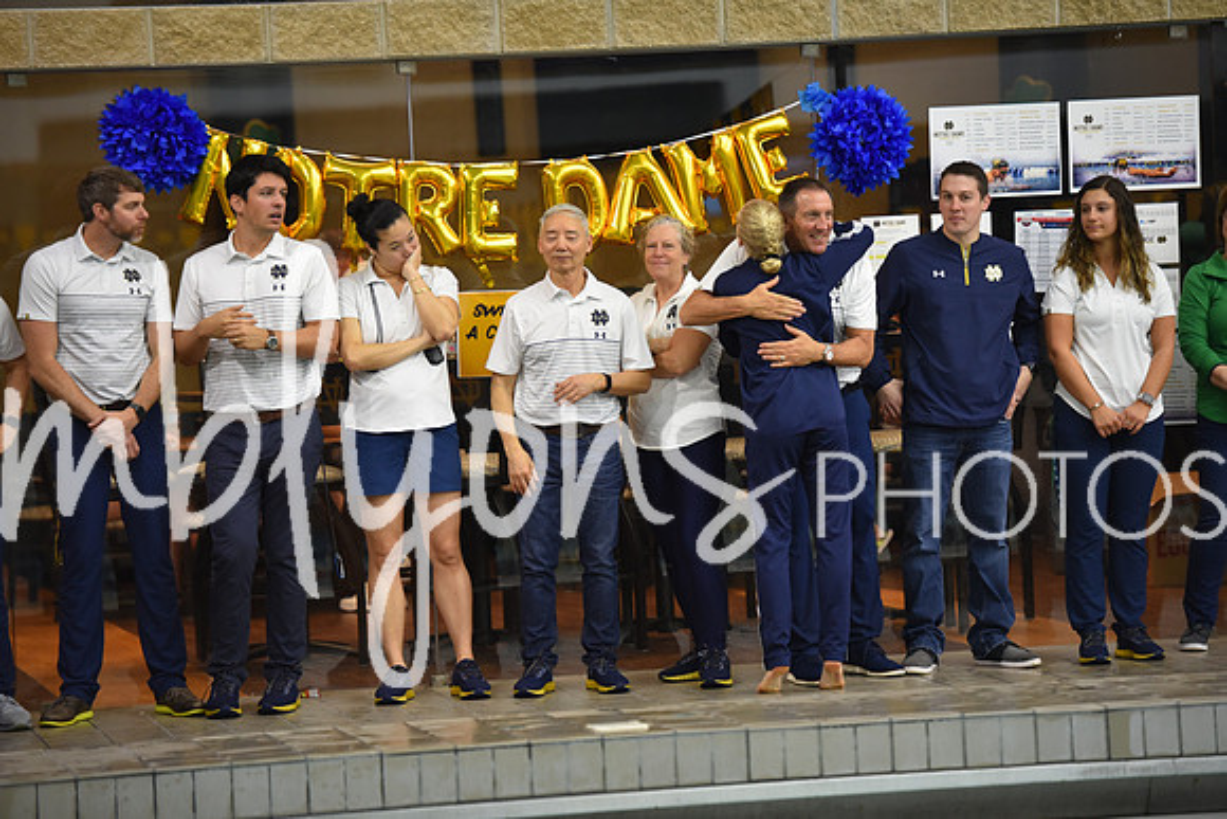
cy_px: 410
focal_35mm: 150
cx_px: 614
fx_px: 5113
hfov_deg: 13.7
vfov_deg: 9.2
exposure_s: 1/500
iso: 1800
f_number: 2.8
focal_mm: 150
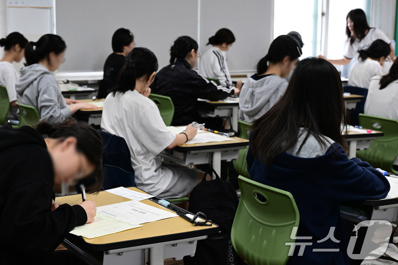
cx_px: 199
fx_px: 774
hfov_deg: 28.8
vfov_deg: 19.5
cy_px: 132
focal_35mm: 70
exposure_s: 1/200
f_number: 7.1
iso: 3200
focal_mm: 70
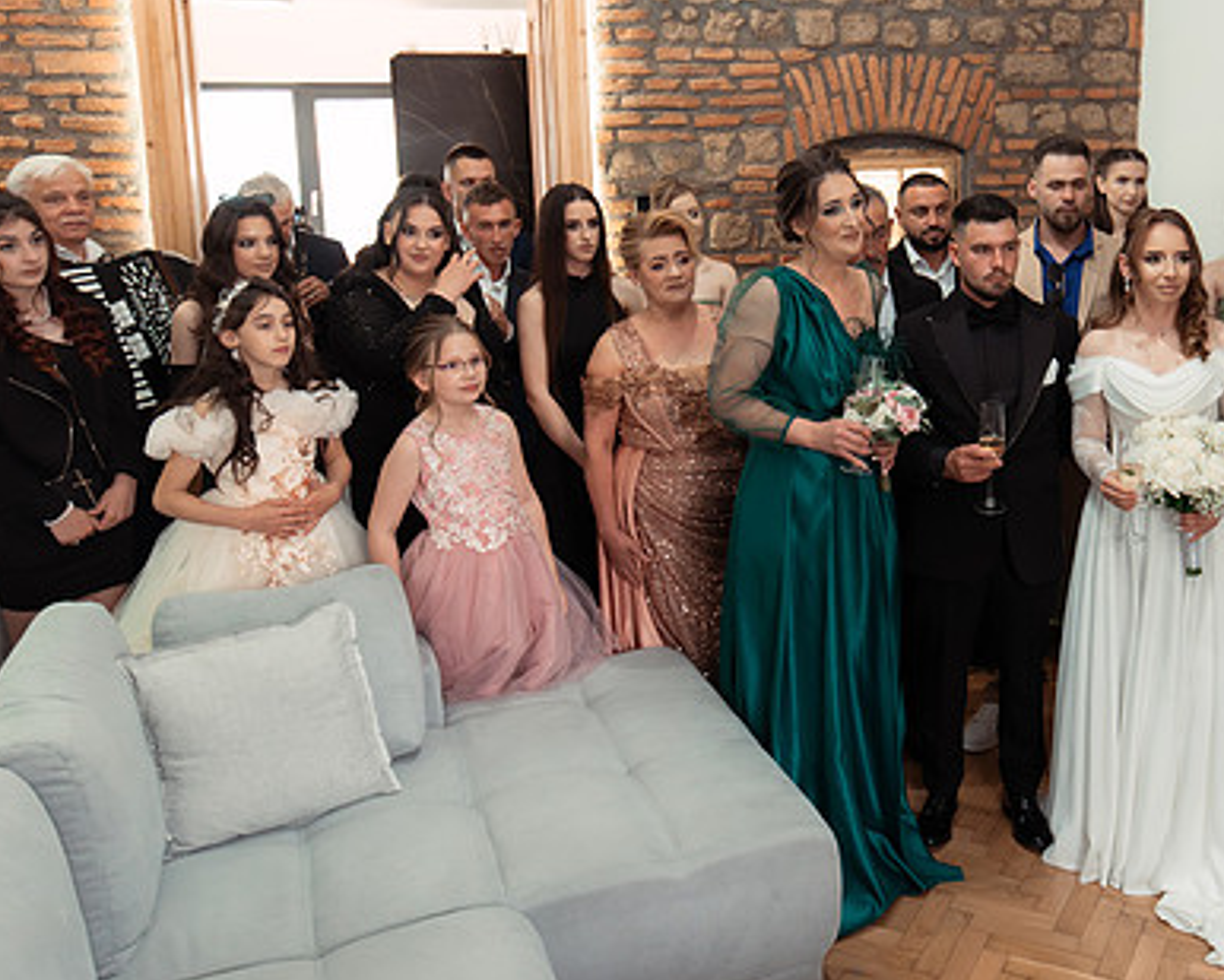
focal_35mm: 35
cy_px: 387
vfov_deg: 42.0
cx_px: 857
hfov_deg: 50.2
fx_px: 1268
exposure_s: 1/200
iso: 2500
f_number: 2.8
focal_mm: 24
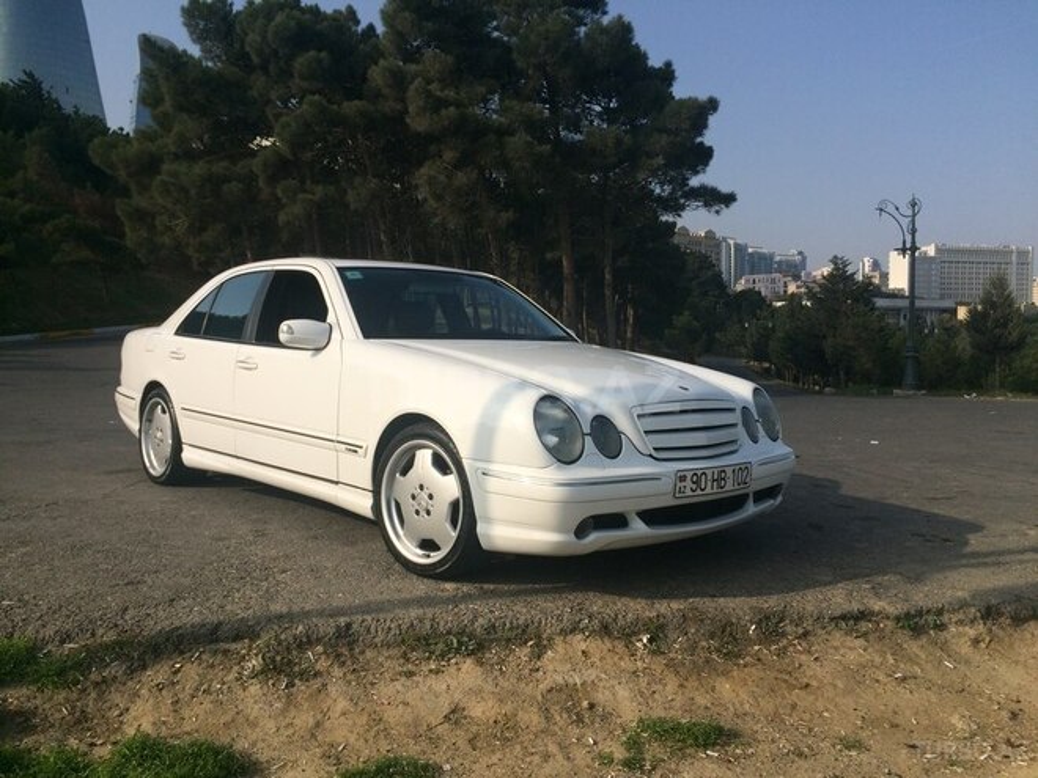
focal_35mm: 29
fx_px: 870
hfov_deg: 61.7
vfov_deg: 48.2
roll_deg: +2.0
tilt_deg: -5.7
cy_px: 389
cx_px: 519
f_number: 2.2
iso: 32
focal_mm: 4.15
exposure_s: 1/2933
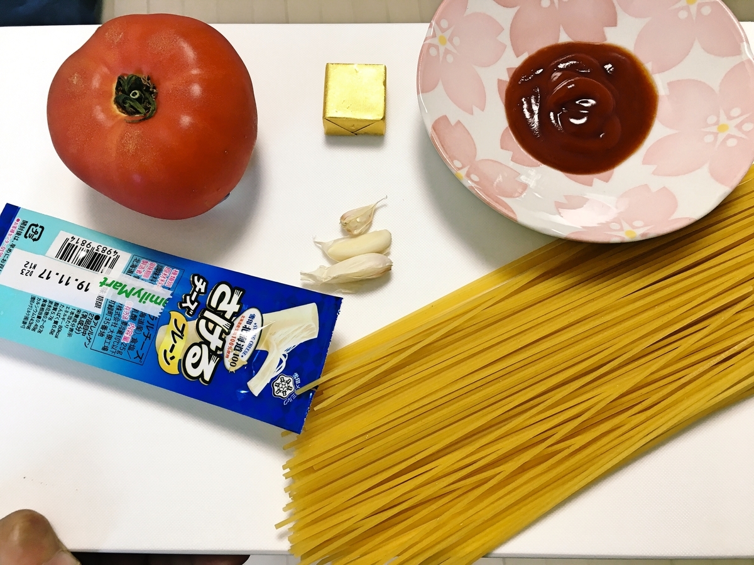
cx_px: 377
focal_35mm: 29
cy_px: 282
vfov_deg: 48.2
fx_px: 632
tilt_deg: -72.7
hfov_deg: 61.7
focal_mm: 4.15
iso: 25
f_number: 2.2
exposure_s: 1/40
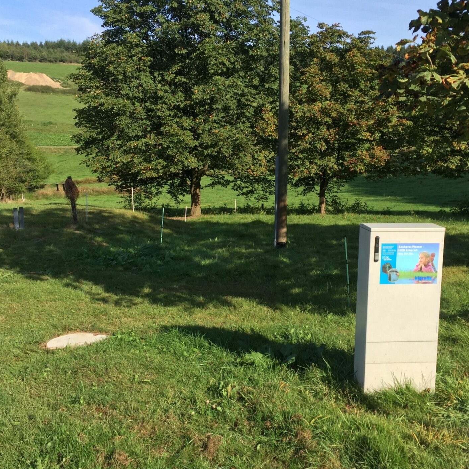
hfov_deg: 47.2
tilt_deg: -10.0
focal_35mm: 35
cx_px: 255
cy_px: 238
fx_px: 536
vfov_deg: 47.2
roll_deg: -0.7
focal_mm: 4.15
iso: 32
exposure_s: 1/1099
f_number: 2.2
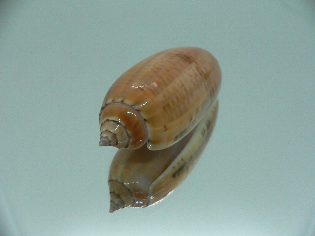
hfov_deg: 52.6
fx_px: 318
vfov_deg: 40.7
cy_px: 118
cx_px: 158
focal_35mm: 35
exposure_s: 1/60
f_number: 2.8
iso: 80
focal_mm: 4.6
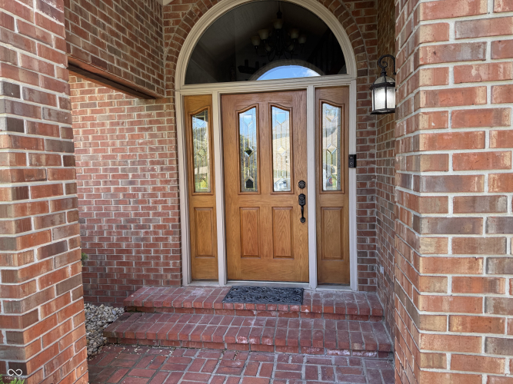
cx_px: 256
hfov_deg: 71.6
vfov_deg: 56.8
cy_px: 192
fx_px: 356
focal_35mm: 24
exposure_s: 1/237
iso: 64
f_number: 1.78
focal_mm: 6.76
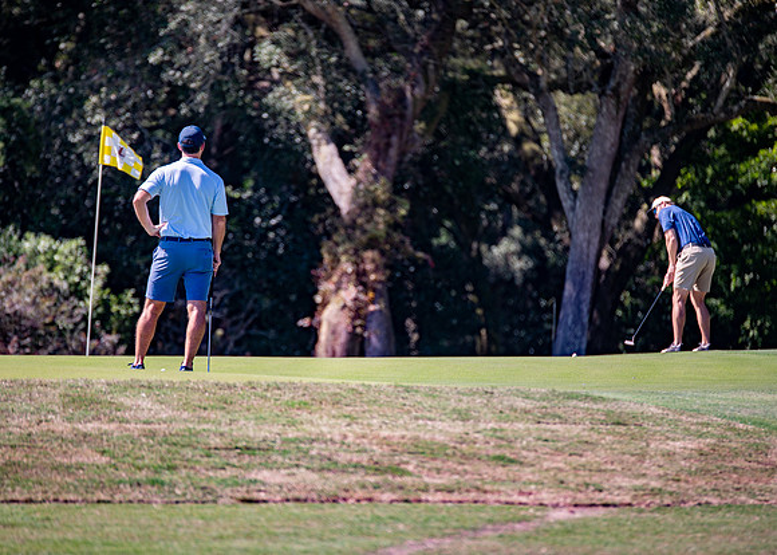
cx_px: 388
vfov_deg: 6.7
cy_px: 278
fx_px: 4768
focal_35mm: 216
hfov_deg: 9.3
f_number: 2.8
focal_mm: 200
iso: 100
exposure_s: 1/1000
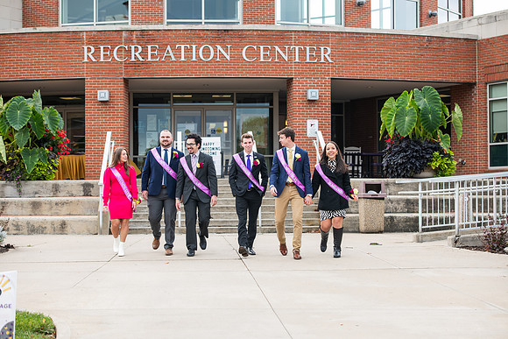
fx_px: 1129
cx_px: 254
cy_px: 170
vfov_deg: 17.1
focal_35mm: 80
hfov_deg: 25.4
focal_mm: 80
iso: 250
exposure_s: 1/400
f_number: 4.5
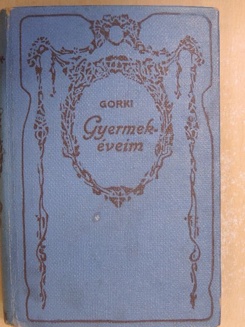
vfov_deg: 34.9
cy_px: 164
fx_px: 519
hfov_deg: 26.6
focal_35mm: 55
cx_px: 122
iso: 500
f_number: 3.7
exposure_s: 1/15
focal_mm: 9.8
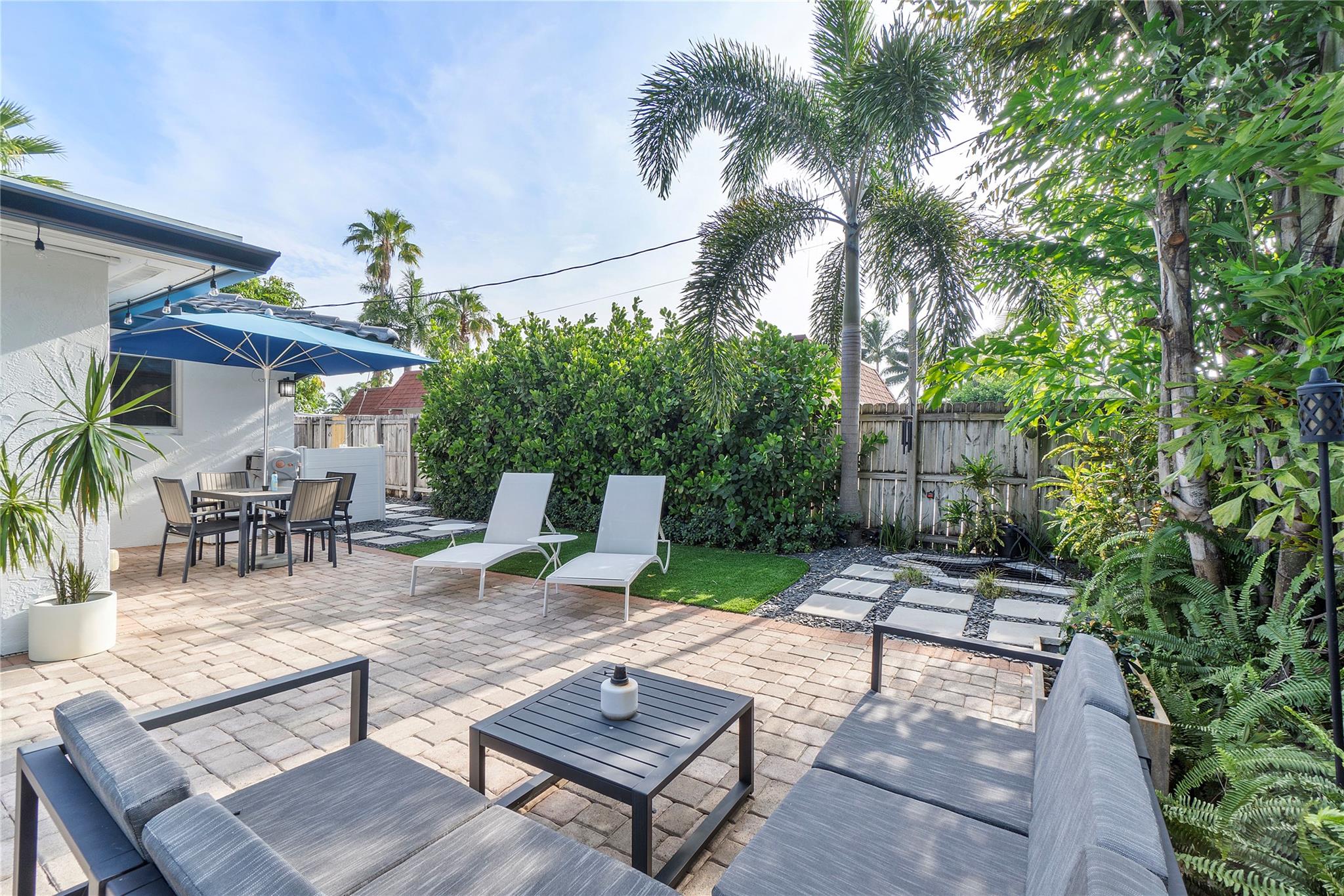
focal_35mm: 15
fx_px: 560
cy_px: 448
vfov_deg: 77.3
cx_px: 672
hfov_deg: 100.4
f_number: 11
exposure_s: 1/80
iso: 100
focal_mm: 10
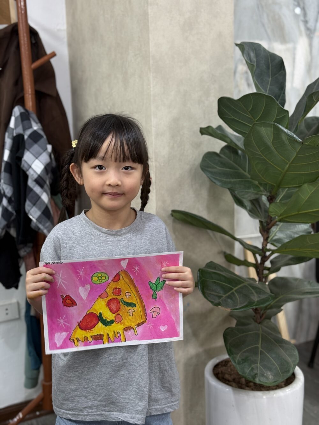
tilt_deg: -12.0
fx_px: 590
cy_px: 212
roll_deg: +0.9
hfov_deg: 30.3
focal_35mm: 48
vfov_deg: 39.7
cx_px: 160
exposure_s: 1/50
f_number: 1.78
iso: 50
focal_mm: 6.76
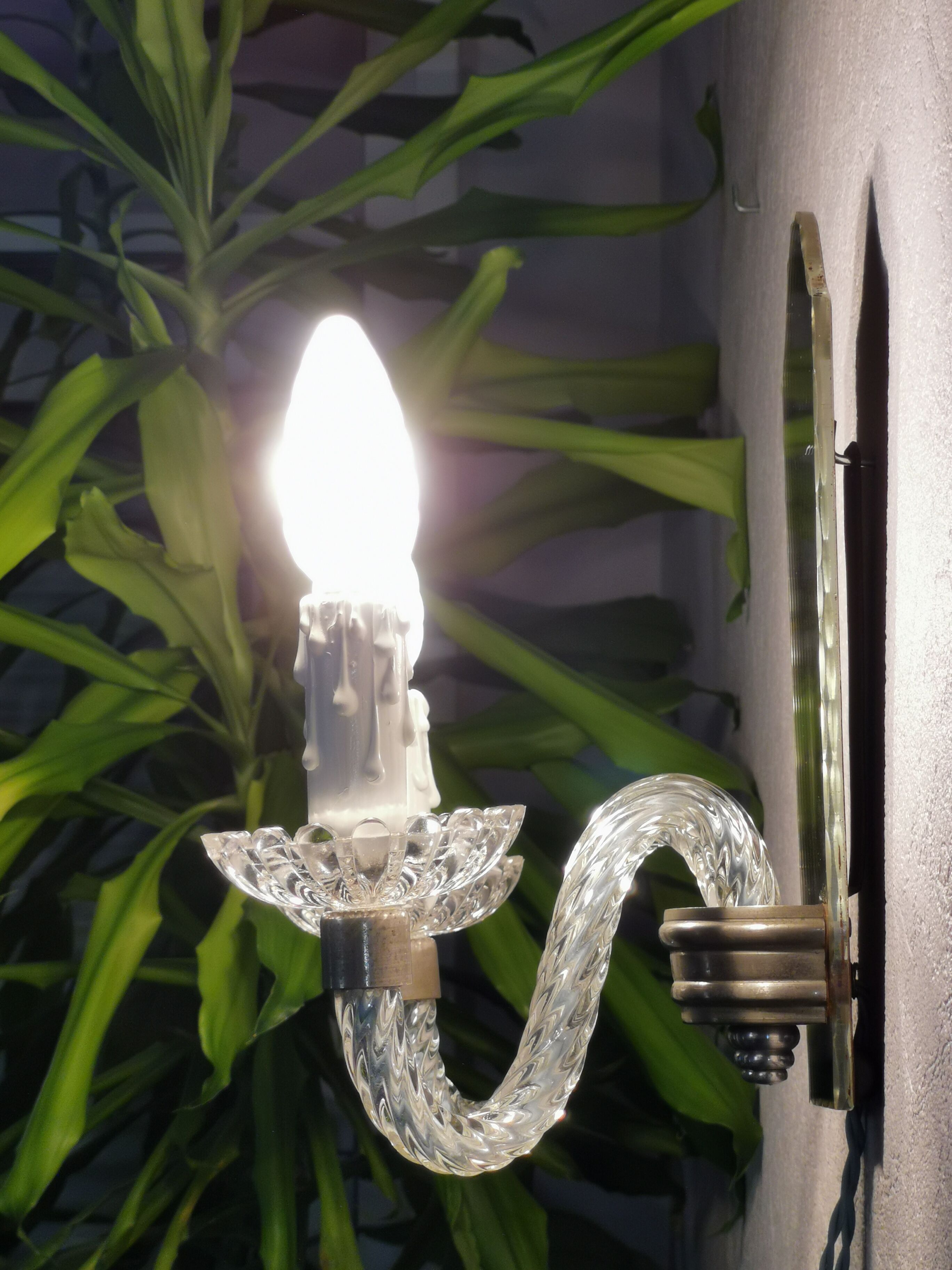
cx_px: 476
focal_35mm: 84
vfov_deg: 23.3
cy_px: 635
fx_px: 3080
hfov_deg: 17.6
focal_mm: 7.48
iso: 80
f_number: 2.4
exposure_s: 1/50
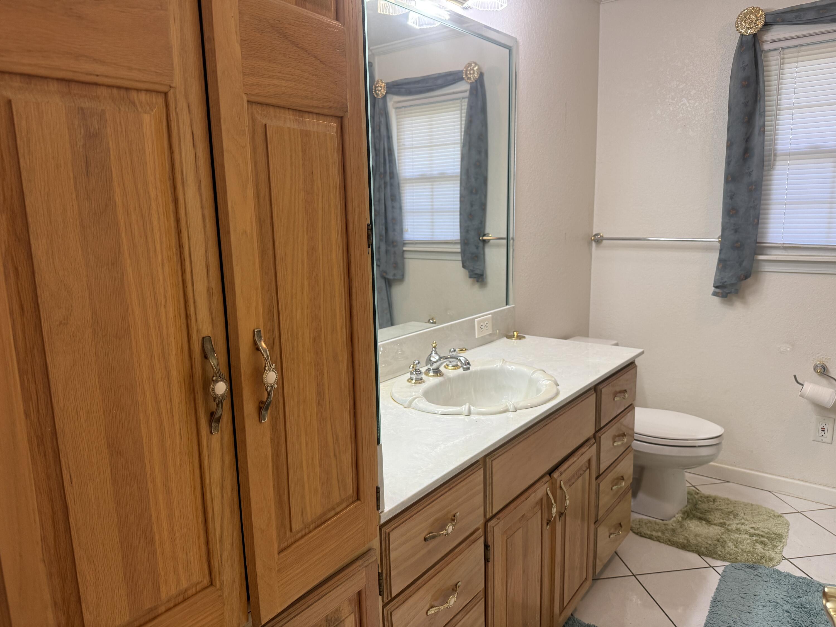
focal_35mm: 24
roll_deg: +1.1
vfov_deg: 56.8
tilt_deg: -10.6
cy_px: 314
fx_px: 580
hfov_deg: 71.6
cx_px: 418
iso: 200
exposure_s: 1/120
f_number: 1.78
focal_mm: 6.76
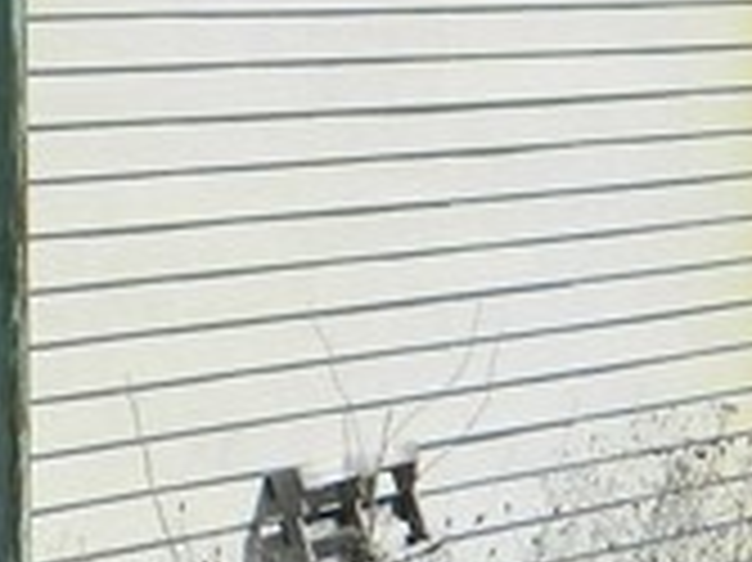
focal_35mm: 289
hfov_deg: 6.6
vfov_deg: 5.1
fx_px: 6274
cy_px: 148
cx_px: -811
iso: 80
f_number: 3.6
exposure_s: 1/1000
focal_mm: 8.4
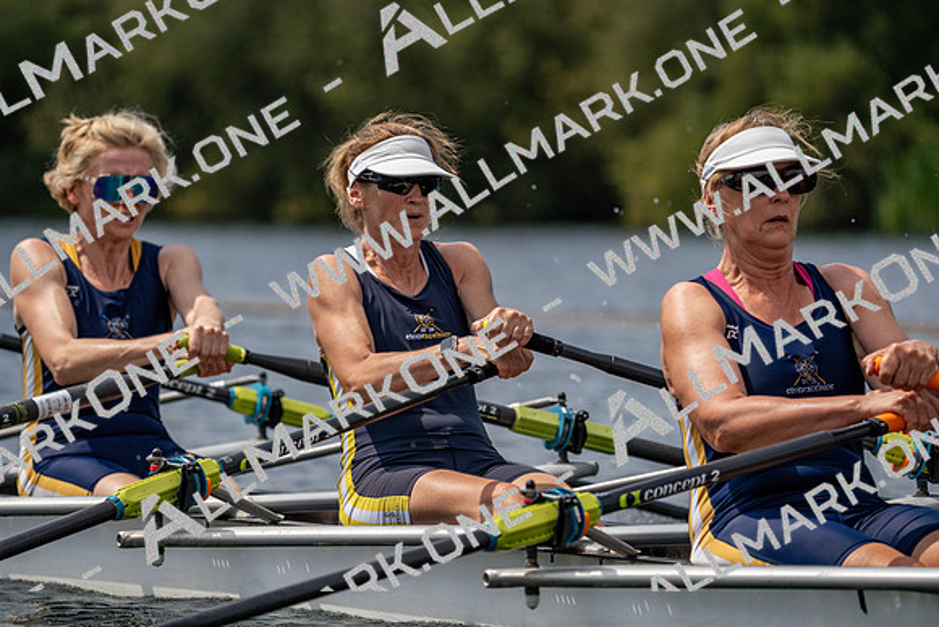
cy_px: 314
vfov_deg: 4.6
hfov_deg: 6.9
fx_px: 7774
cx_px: 470
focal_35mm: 298
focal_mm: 298
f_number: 5.6
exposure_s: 1/1600
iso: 200
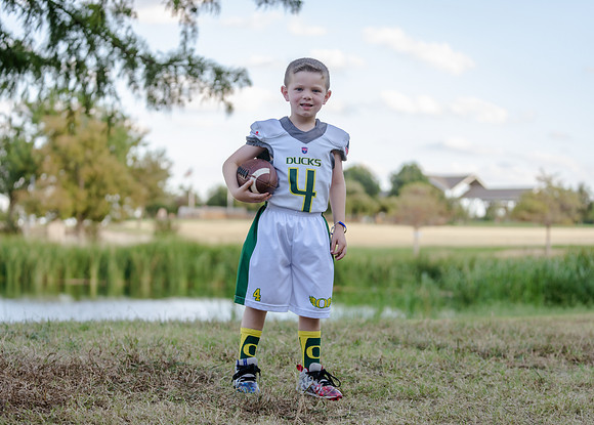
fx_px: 1291
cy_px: 221
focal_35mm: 76
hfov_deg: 25.9
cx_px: 297
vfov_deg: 18.7
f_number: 2.8
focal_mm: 70
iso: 160
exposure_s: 1/320
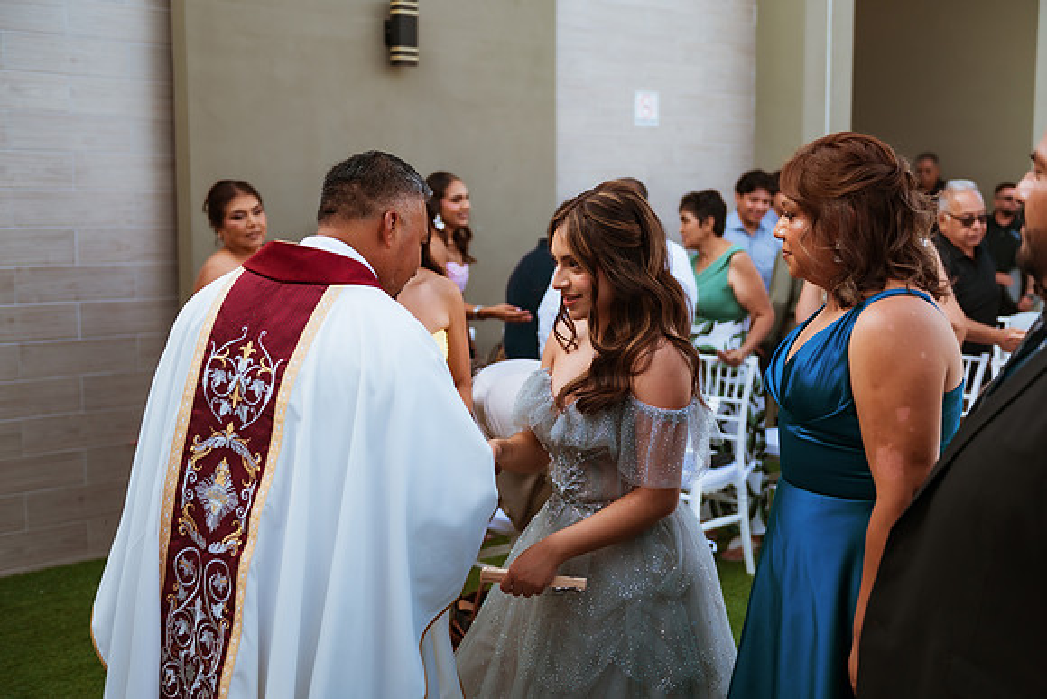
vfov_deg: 30.5
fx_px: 1280
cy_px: 350
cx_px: 524
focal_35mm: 44
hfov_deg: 44.5
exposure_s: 1/800
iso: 100
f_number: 2.8
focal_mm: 44
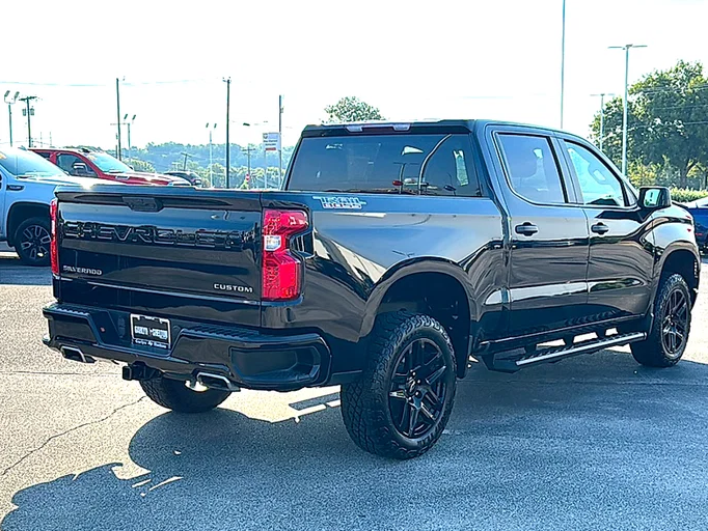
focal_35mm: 39
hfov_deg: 47.8
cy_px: 269
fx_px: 798
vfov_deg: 36.8
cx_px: 361
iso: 100
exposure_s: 1/2899
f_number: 1.78
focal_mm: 6.86
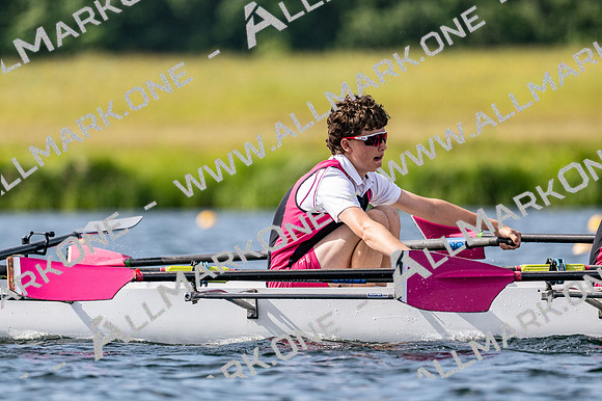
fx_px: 10027
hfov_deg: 3.4
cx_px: 301
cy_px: 200
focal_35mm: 600
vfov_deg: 2.3
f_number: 4.5
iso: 220
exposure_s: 1/2500
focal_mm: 400
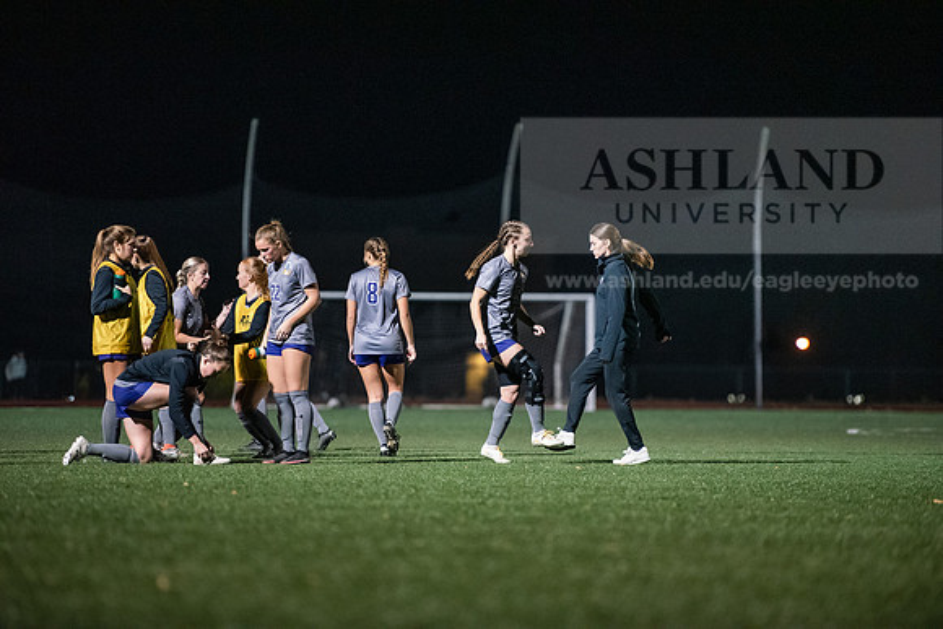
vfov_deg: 6.9
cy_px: 314
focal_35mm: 200
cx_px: 472
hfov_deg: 10.3
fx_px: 5240
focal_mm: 200
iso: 8000
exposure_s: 1/1000
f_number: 2.8
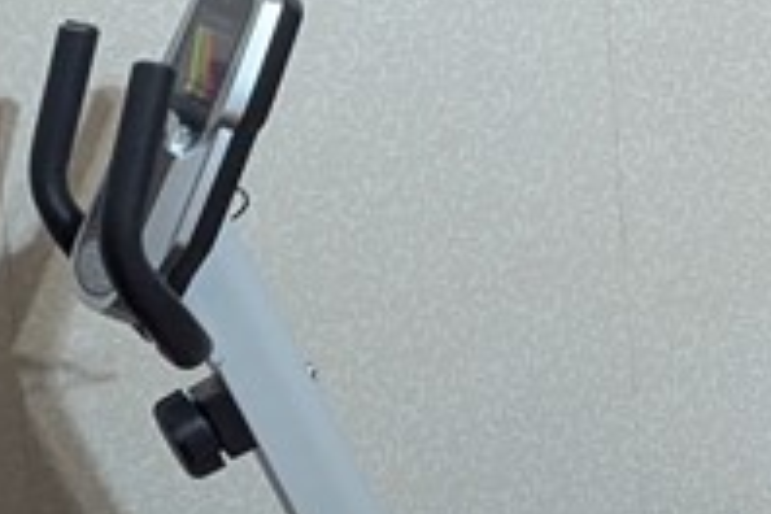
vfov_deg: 10.5
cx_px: 1595
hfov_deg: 13.4
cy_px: -90
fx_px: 2763
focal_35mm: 129
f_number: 1.85
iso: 274
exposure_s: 1/40
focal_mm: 6.81
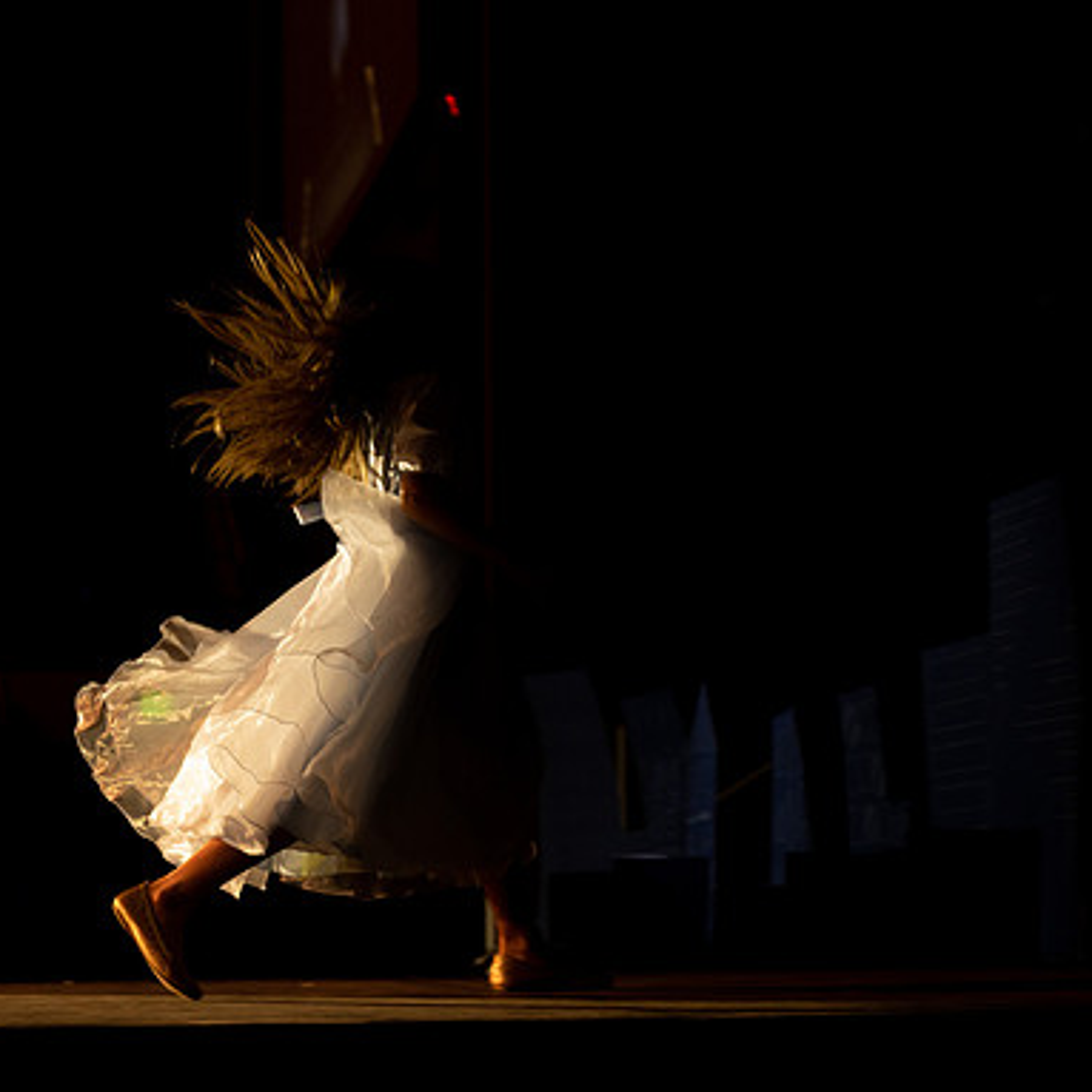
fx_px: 2891
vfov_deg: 21.4
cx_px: 422
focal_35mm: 81
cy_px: 546
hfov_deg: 21.4
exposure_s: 1/250
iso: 1000
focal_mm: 61
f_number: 4
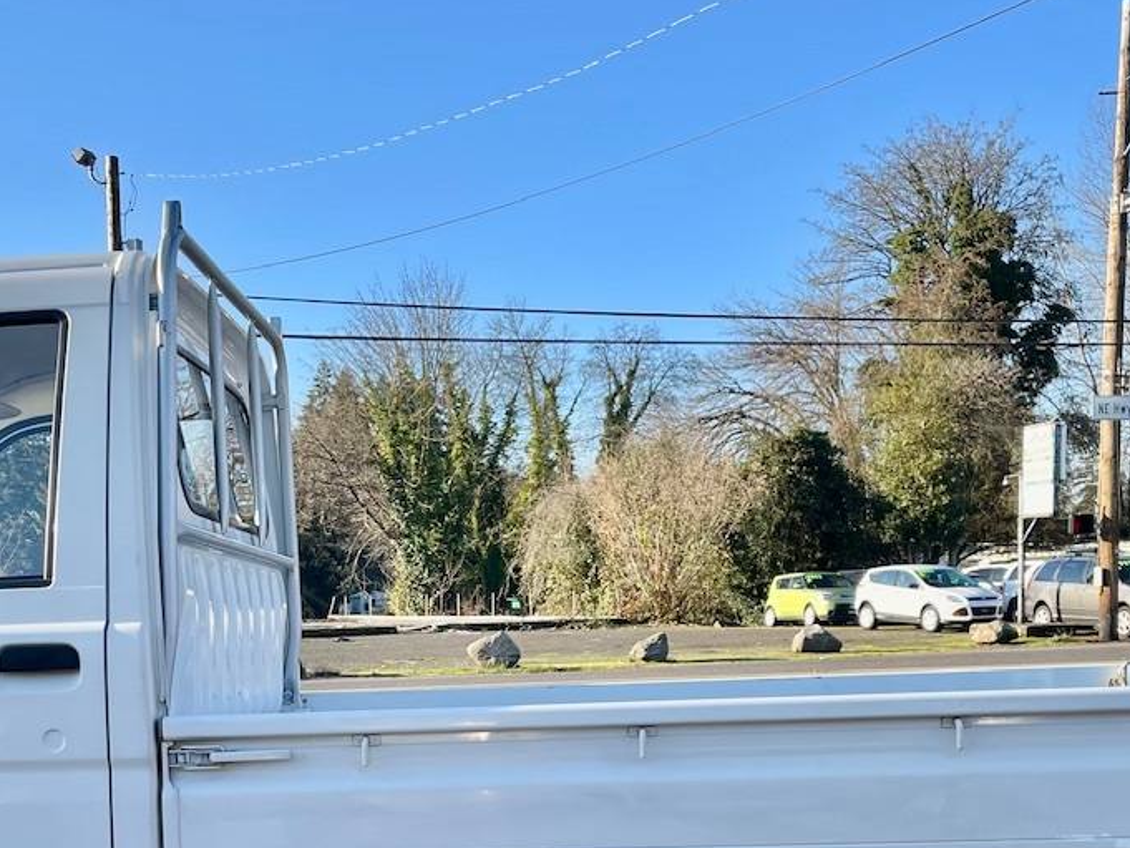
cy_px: 732
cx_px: 448
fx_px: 1535
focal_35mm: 47
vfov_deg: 29.8
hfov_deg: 40.2
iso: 32
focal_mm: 5.1
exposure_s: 1/1130
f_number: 1.6
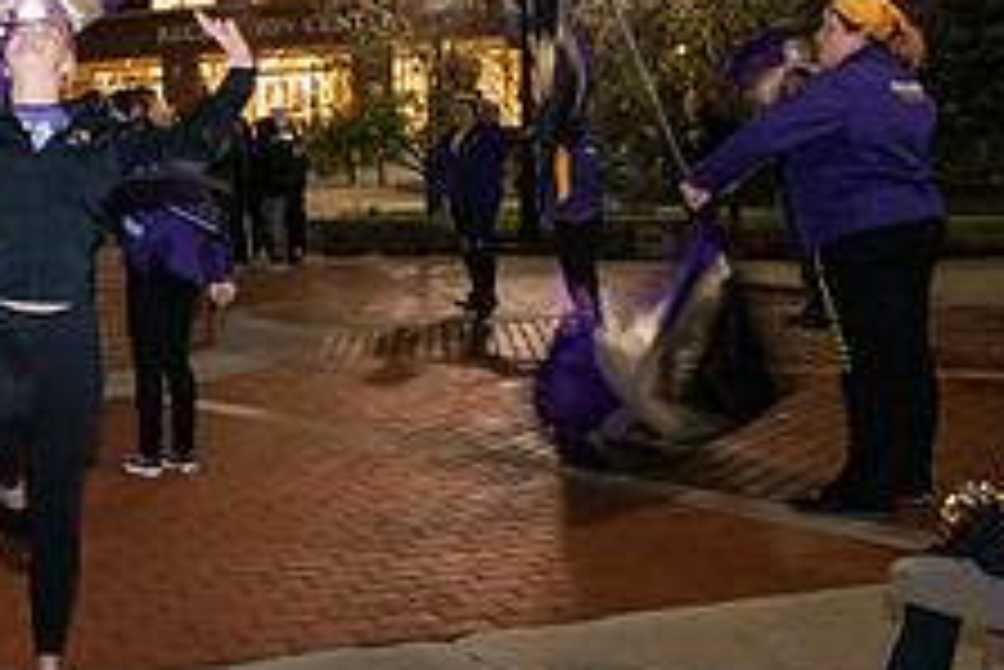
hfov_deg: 33.0
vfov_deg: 25.9
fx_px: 1451
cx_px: -122
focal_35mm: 52
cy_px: 236
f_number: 3.5
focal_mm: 20
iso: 6400
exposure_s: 1/30
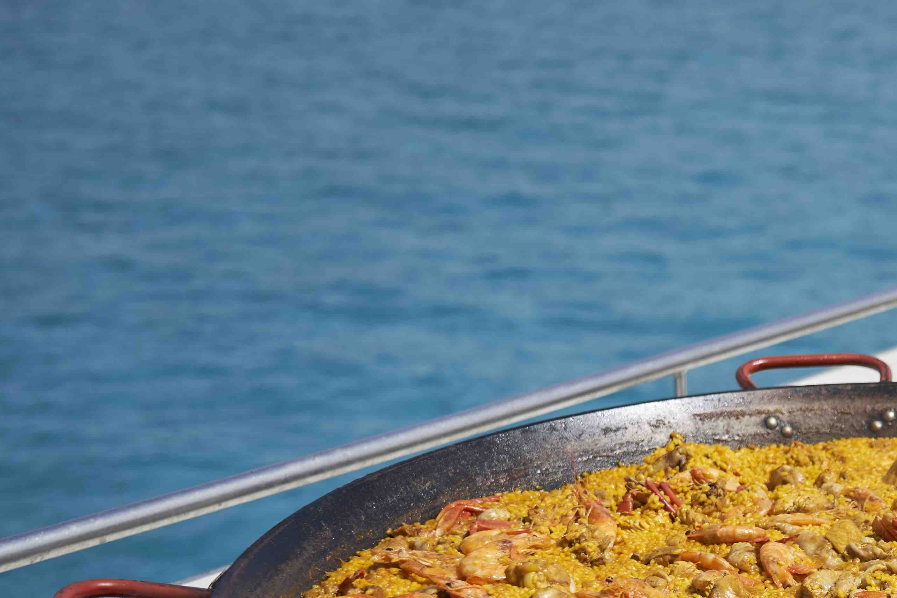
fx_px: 1968
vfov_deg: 17.0
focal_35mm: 79
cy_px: 557
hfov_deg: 24.2
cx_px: 947
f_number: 4
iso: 100
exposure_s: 1/2000
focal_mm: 37
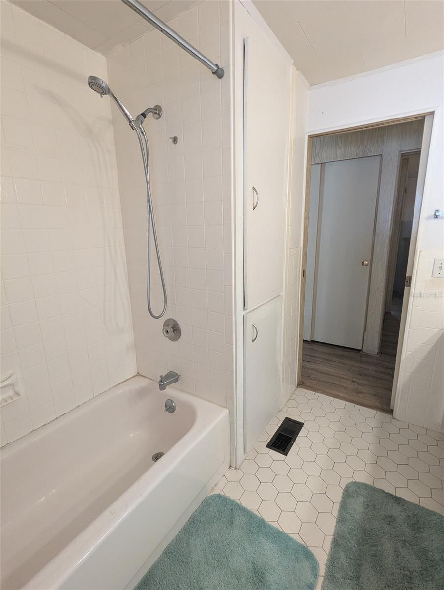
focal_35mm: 16
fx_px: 273
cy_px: 295
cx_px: 222
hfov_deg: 78.2
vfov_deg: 94.4
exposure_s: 1/60
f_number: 2.2
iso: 218
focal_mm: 2.35
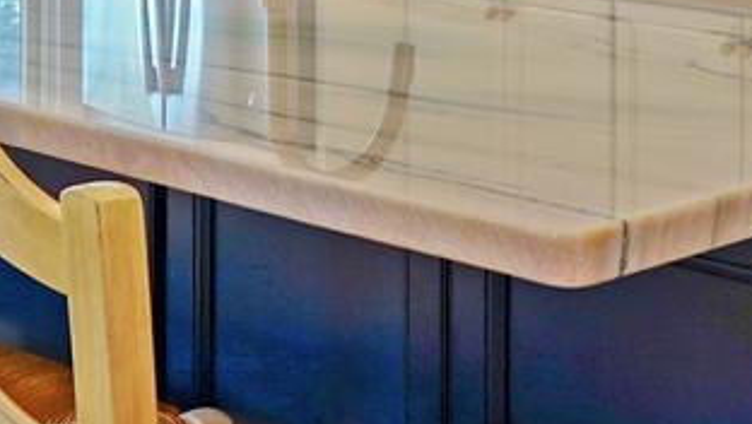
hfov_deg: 20.0
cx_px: 769
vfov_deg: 11.2
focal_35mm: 103
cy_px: -275
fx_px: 2055
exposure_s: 1/30
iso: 125
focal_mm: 10
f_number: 2.8
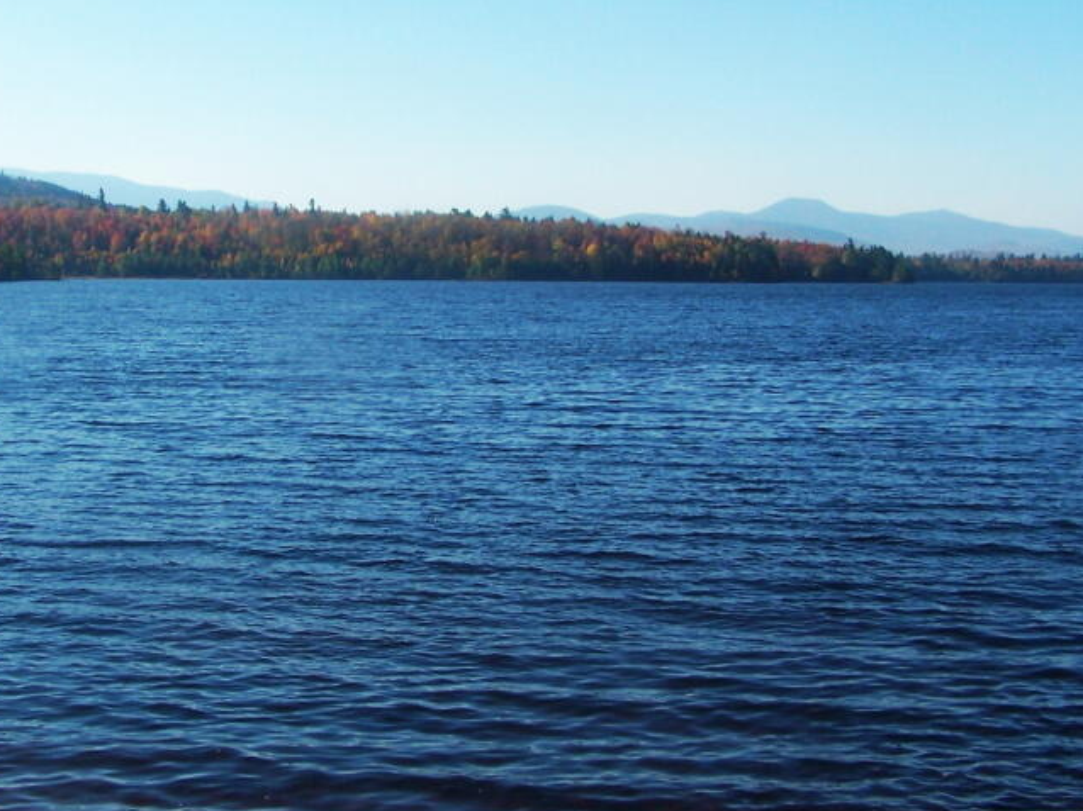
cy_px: 339
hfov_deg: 31.4
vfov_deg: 24.0
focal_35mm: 61
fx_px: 1908
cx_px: 356
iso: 80
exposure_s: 1/800
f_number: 4
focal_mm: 6.3
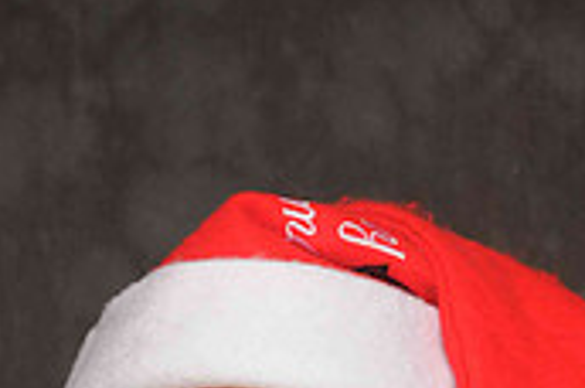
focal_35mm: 275
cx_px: 257
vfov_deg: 4.9
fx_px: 4460
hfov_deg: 7.5
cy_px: 694
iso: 200
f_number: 6.3
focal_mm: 70
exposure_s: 1/60
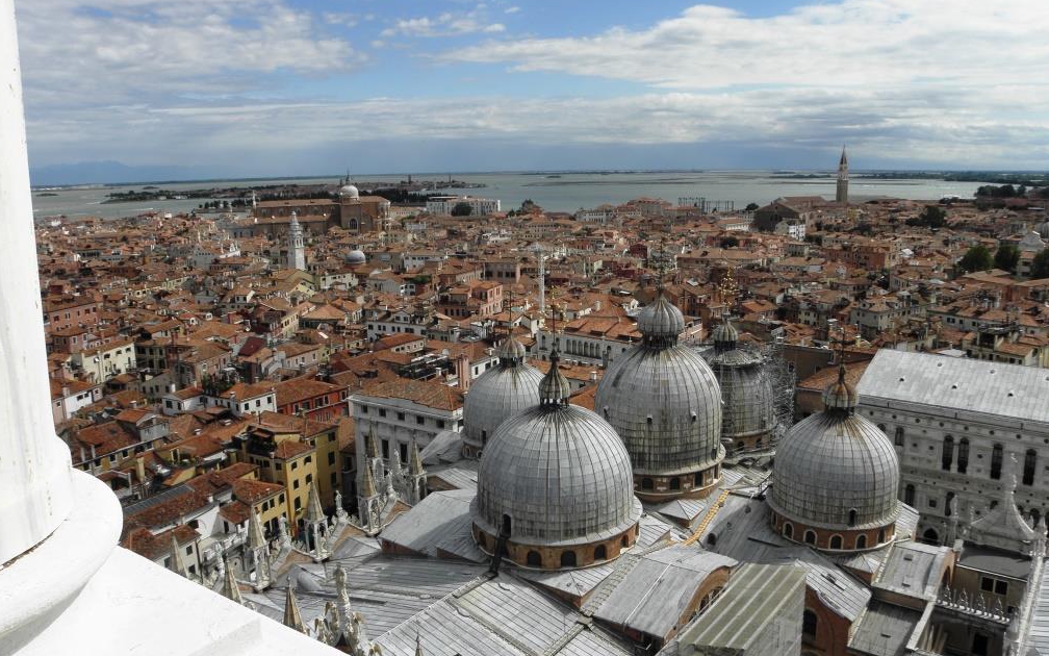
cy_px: 324
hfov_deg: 66.5
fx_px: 800
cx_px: 528
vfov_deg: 44.5
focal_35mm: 28
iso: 64
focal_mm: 4.6
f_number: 5.6
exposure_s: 1/500
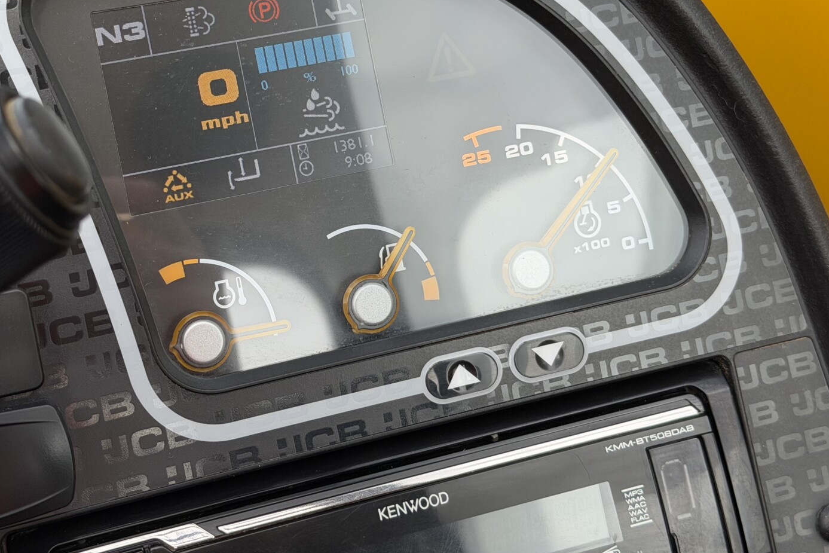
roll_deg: -0.6
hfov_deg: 28.0
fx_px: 1658
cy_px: 139
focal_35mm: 72
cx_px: 359
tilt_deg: -29.0
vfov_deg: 18.8
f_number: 1.78
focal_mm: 6.76
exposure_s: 1/538
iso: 64
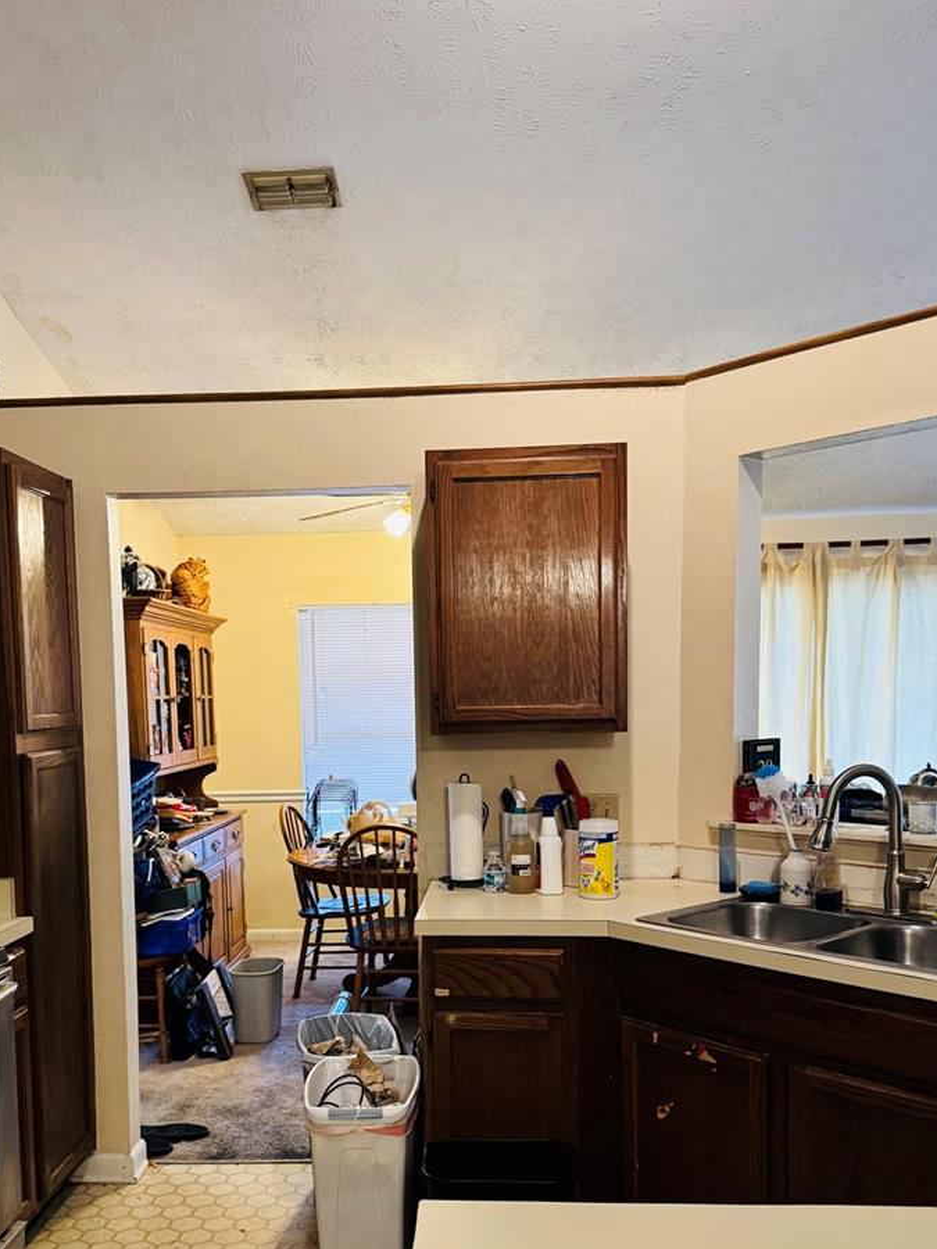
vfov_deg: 56.3
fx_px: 1155
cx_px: 419
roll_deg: +3.7
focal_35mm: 32
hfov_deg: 44.1
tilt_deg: -3.7
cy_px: 765
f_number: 1.78
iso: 400
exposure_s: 1/60
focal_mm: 6.76
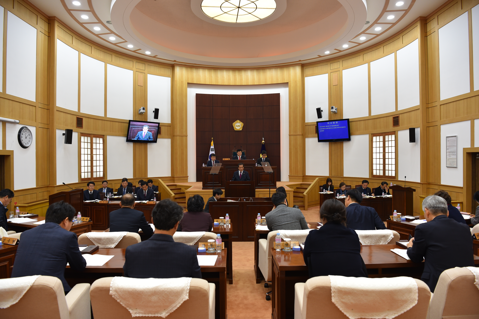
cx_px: 240
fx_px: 319
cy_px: 160
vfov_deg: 53.1
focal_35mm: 24
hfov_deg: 73.7
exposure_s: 1/60
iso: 560
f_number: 4
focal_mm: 24
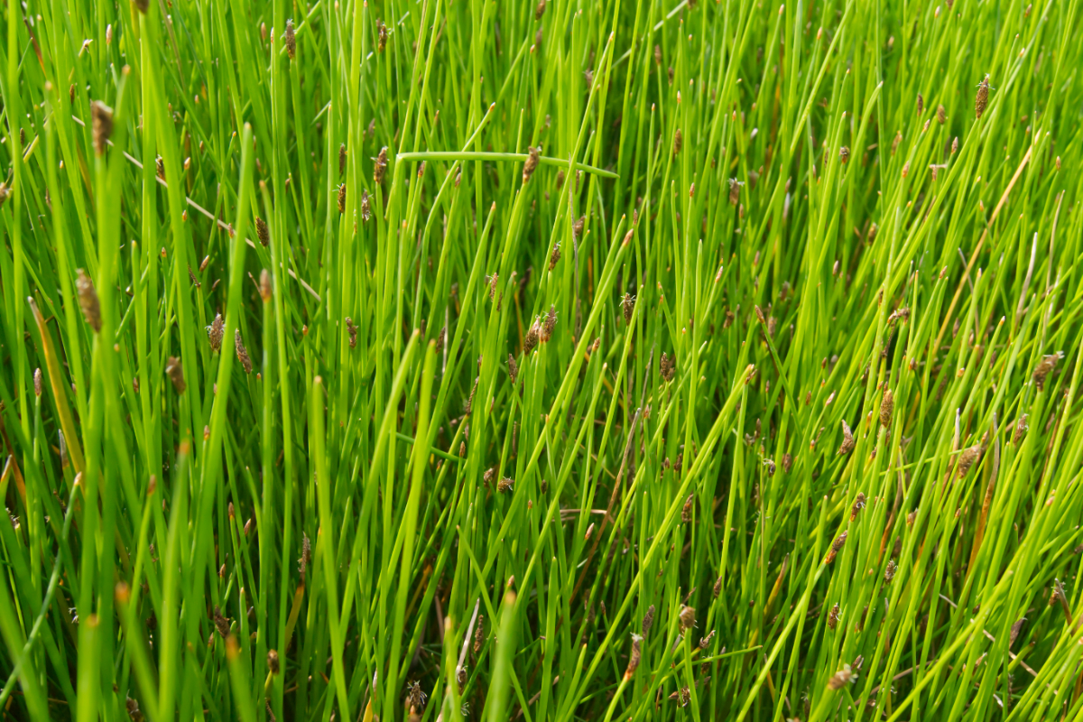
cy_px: 361
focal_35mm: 39
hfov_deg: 49.6
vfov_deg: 34.2
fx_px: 1173
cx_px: 542
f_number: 11
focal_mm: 26
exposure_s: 1/500
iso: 2000
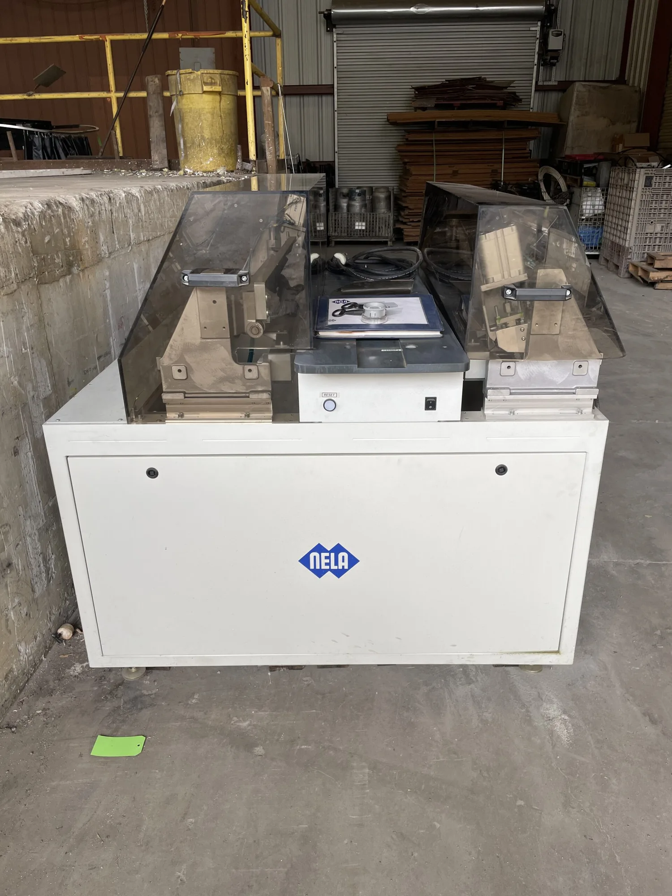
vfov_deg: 67.3
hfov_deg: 53.1
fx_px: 673
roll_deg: +0.3
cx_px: 336
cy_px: 448
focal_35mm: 26
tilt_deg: -23.4
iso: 32
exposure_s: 1/161
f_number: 1.6
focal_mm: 4.2
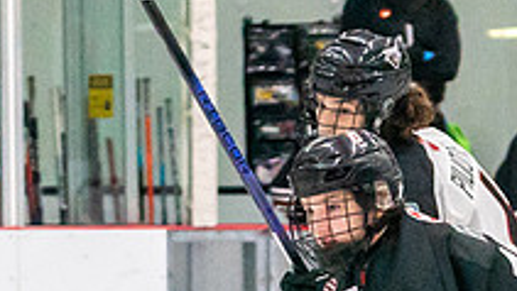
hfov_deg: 4.4
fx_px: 6735
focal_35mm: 491
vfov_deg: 2.5
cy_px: 742
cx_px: 363
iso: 3200
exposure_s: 1/1250
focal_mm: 70
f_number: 2.8
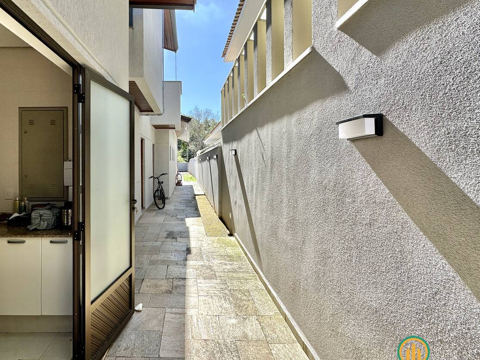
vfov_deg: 71.5
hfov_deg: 86.4
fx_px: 250
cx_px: 186
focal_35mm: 18
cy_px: 167
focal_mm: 2.22
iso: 40
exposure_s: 1/442
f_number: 2.2
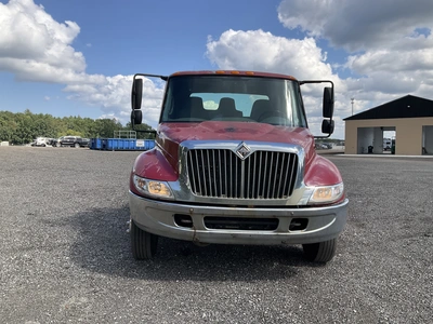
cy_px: 162
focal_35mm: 29
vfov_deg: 48.2
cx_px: 216
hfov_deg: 61.7
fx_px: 363
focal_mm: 3
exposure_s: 1/1342
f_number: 1.8
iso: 25
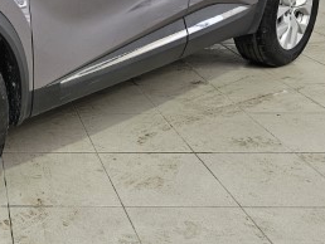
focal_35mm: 57
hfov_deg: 29.3
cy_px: 34
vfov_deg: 25.1
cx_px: -59
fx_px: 536
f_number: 1.7
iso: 64
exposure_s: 1/180
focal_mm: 6.3
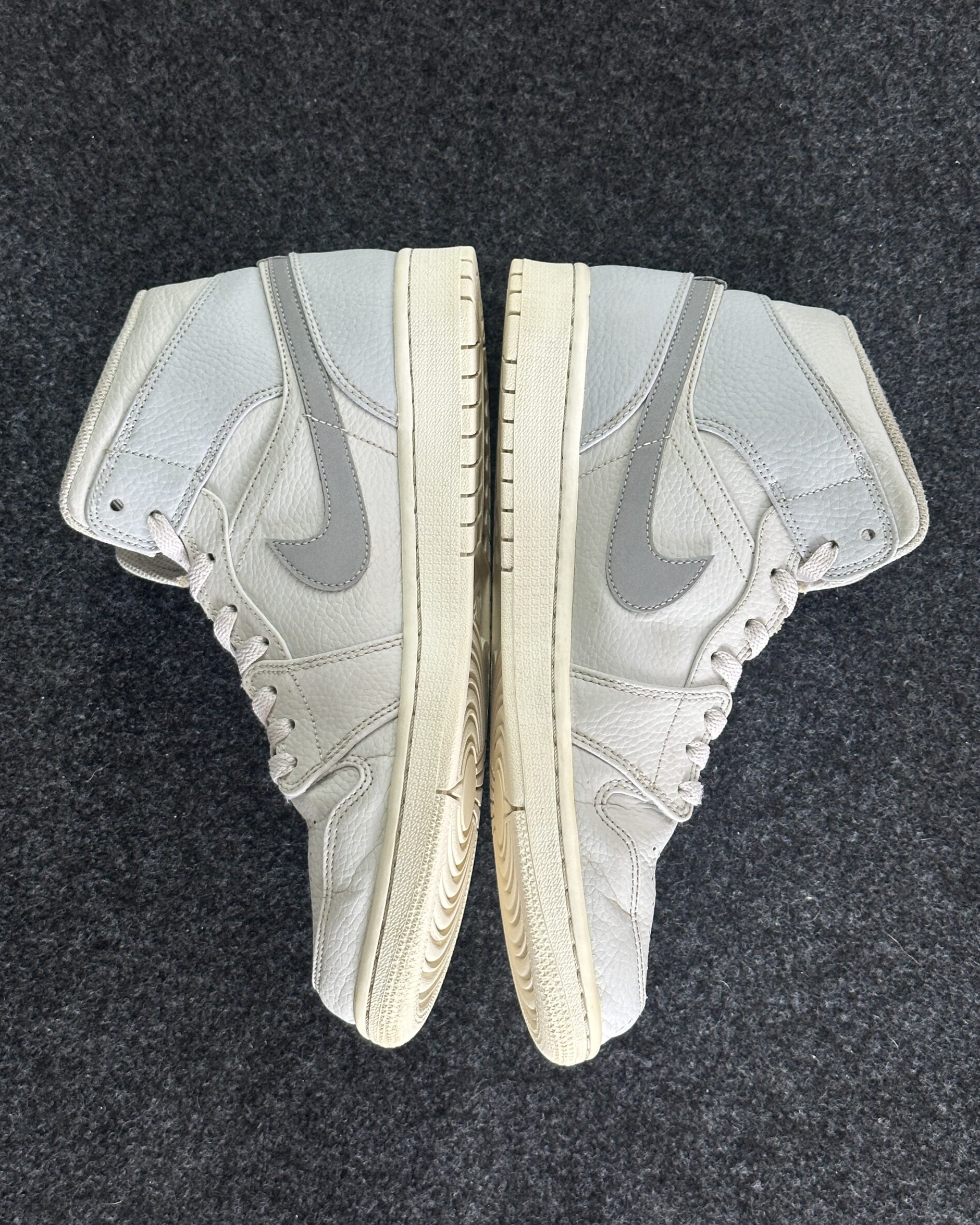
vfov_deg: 36.7
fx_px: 1849
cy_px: 616
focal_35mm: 51
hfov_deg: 29.7
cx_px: 490
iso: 100
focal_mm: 6.86
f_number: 1.78
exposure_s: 1/50
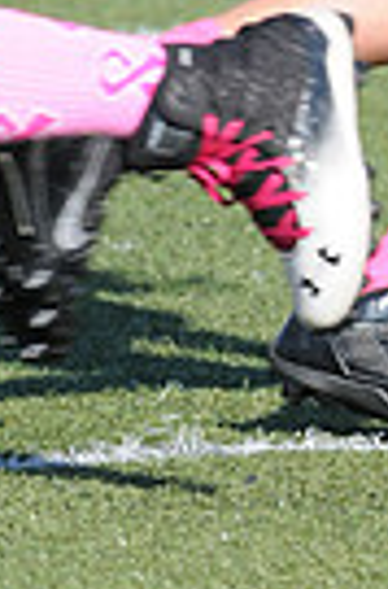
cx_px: 634
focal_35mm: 1937
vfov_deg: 1.1
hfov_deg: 0.7
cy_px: -279
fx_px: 31556
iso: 200
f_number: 6.3
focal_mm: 300
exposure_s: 1/500
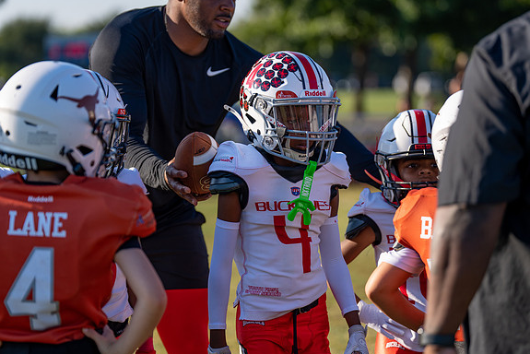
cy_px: 167
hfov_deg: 15.2
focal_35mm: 135
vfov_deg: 10.2
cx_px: 266
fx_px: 1988
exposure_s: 1/1000
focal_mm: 125
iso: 100
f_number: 2.8
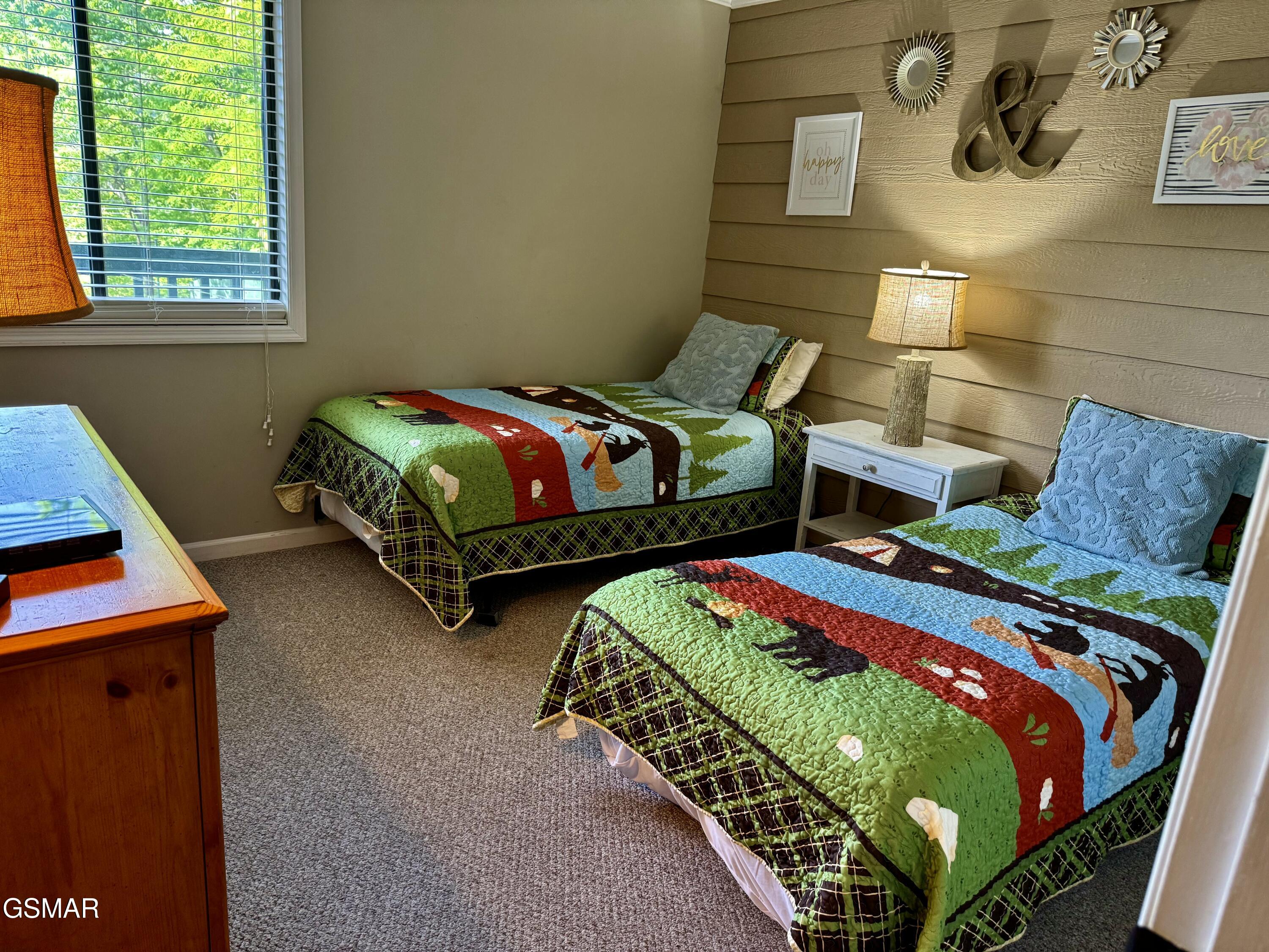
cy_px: 476
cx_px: 634
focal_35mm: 24
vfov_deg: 56.8
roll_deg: -4.9
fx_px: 880
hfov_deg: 71.6
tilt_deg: -16.9
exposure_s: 1/60
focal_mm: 6.76
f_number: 1.78
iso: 200
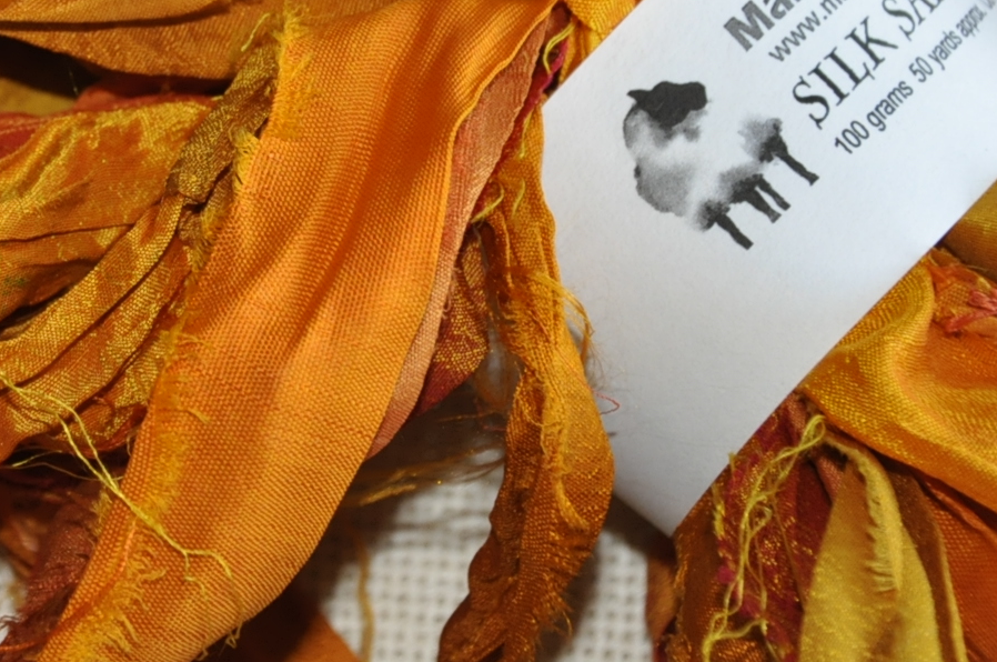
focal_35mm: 161
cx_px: 109
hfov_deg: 12.7
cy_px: -57
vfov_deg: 8.4
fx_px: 4458
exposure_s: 1/60
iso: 800
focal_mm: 45
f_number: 4.8
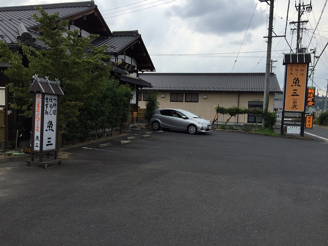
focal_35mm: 29
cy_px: 123
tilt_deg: -3.3
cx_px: 164
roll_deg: -2.3
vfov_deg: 48.3
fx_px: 275
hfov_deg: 61.6
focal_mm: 4.15
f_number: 2.2
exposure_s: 1/1163
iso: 32
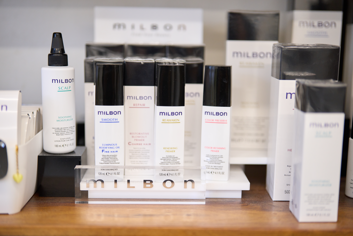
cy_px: 118
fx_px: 490
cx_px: 176
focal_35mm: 50
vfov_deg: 27.0
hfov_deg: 39.6
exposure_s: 1/640
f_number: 1.2
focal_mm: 50
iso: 640
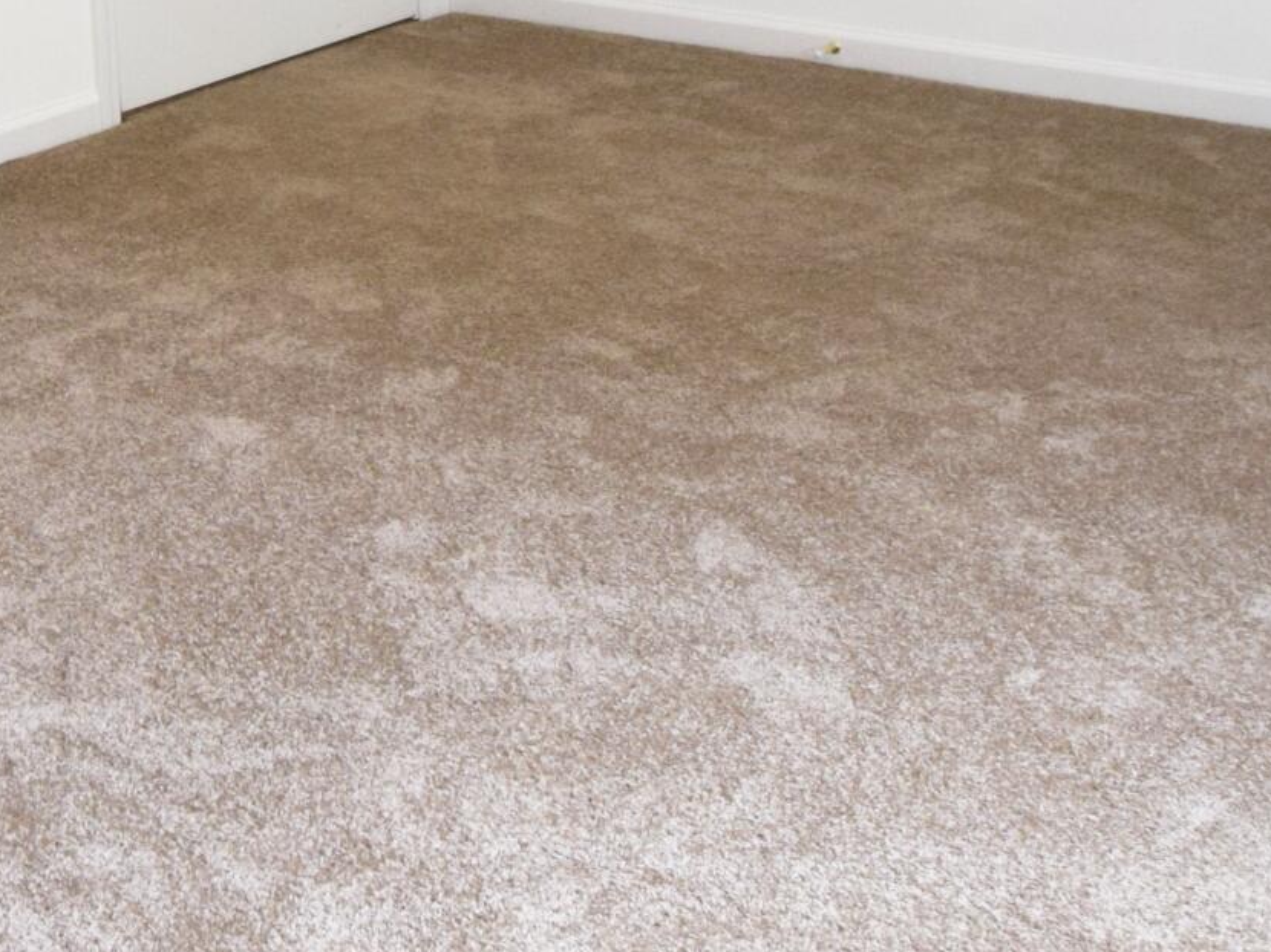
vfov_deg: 18.6
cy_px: -309
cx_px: 107
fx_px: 2680
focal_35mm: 73
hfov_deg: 25.8
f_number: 5
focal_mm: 14
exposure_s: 1/100
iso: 400
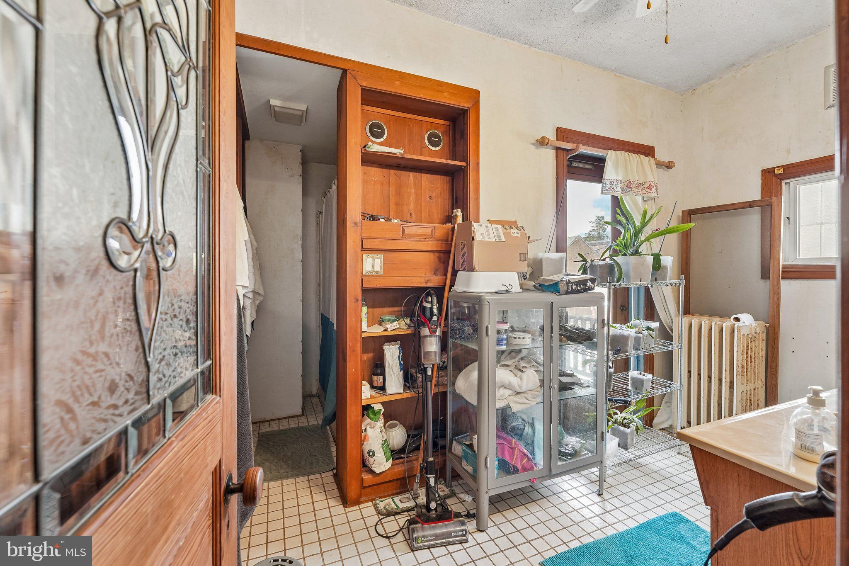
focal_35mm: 14
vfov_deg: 81.2
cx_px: 424
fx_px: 330
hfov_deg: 104.3
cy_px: 283
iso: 1250
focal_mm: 14
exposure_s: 1/30
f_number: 8
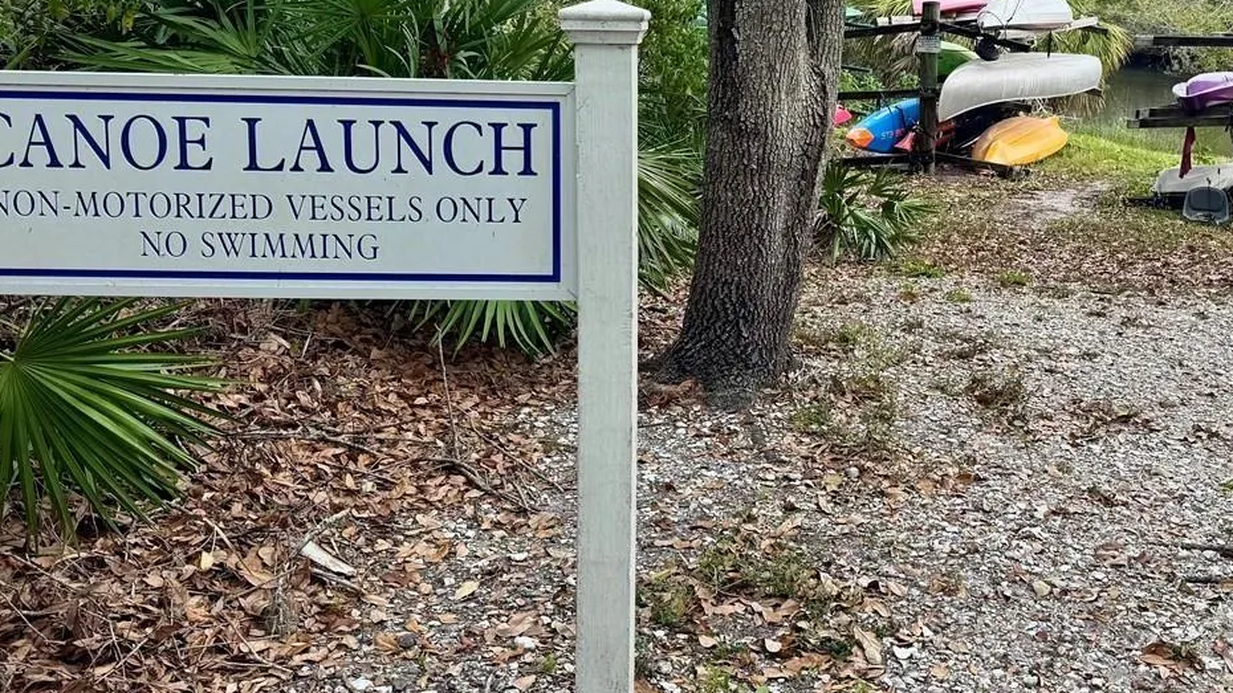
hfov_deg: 44.6
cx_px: 850
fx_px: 1471
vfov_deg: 26.1
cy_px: 160
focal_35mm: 45
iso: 80
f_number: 1.78
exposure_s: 1/1151
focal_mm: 6.76
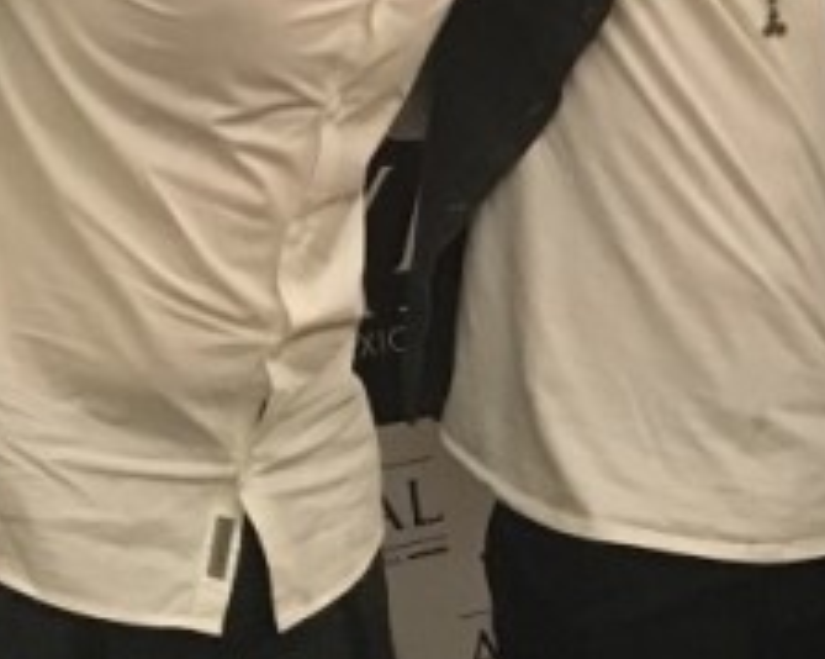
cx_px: 1609
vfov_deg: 11.8
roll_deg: -0.6
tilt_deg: -11.0
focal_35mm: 130
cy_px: 422
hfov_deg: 13.0
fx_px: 3171
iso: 200
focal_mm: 4.15
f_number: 2.2
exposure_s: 1/25
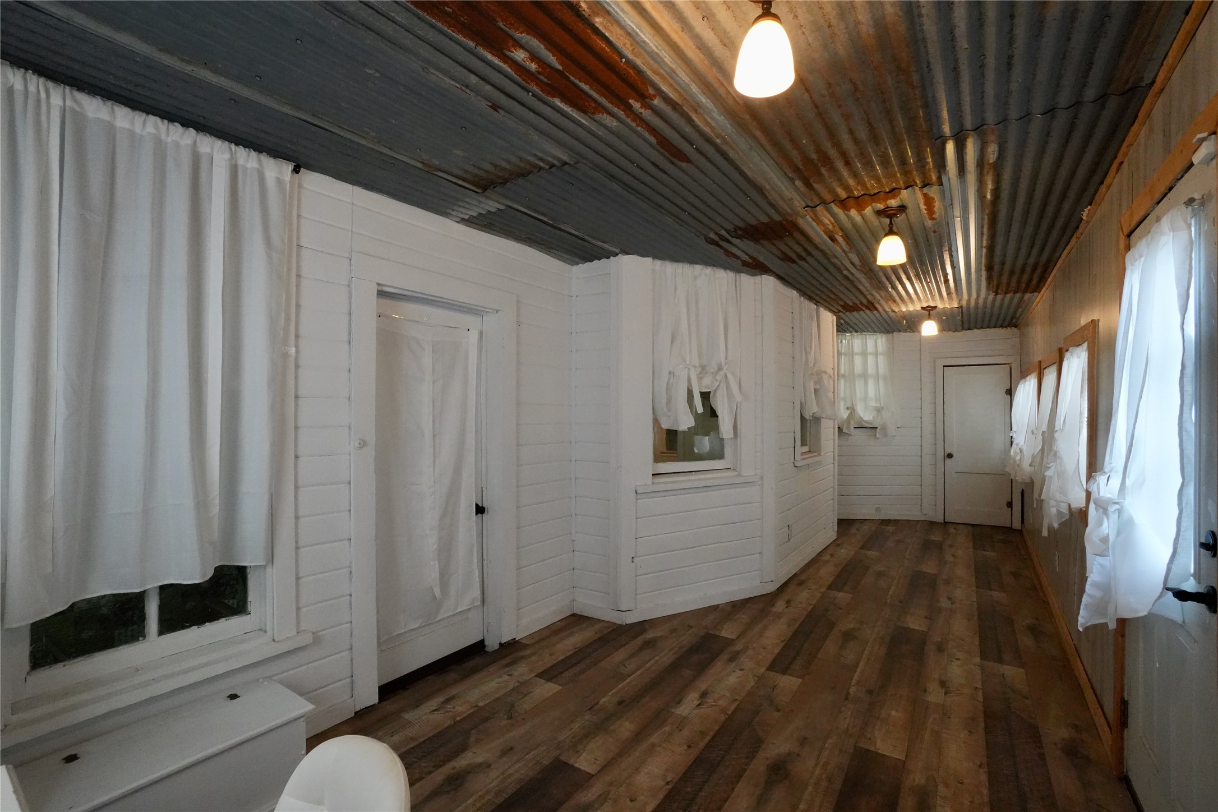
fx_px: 507
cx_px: 609
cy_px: 406
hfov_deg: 100.4
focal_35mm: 15
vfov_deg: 77.3
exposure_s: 1/50
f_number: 10
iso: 3200
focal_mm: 10
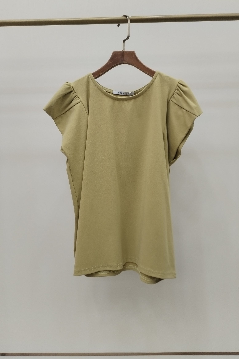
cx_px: 128
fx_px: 309
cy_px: 179
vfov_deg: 60.3
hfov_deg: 42.3
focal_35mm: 31
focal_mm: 4.75
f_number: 1.8
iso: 206
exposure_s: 1/120
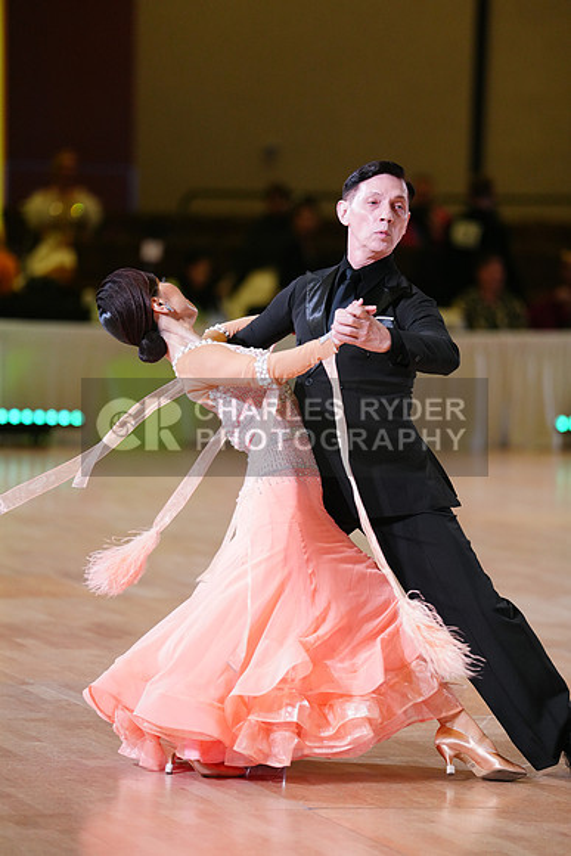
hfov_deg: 6.9
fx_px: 4755
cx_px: 286
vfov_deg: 10.3
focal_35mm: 200
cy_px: 428
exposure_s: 1/400
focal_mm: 200
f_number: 2.8
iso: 2000
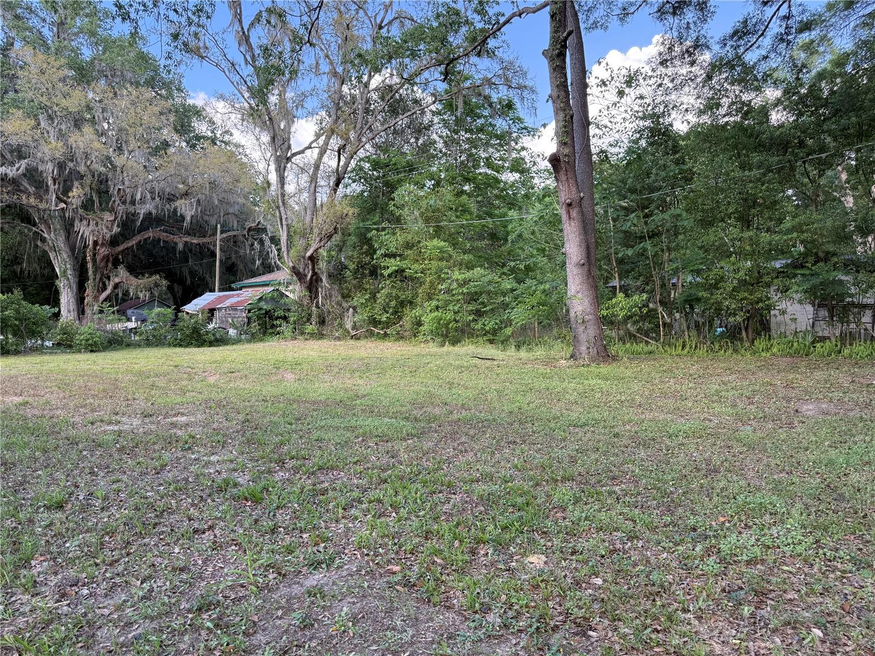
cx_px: 438
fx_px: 607
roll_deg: +0.3
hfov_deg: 71.6
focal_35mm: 24
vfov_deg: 56.8
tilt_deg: +0.7
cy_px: 328
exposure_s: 1/368
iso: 100
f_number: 1.78
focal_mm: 6.76
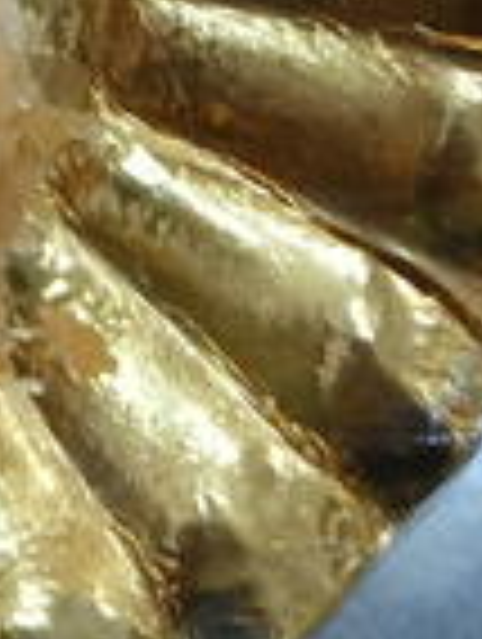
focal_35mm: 146
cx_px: -829
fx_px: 2702
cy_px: -695
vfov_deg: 11.9
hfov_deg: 8.8
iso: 400
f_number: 1.8
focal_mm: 4.05
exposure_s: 1/33.3
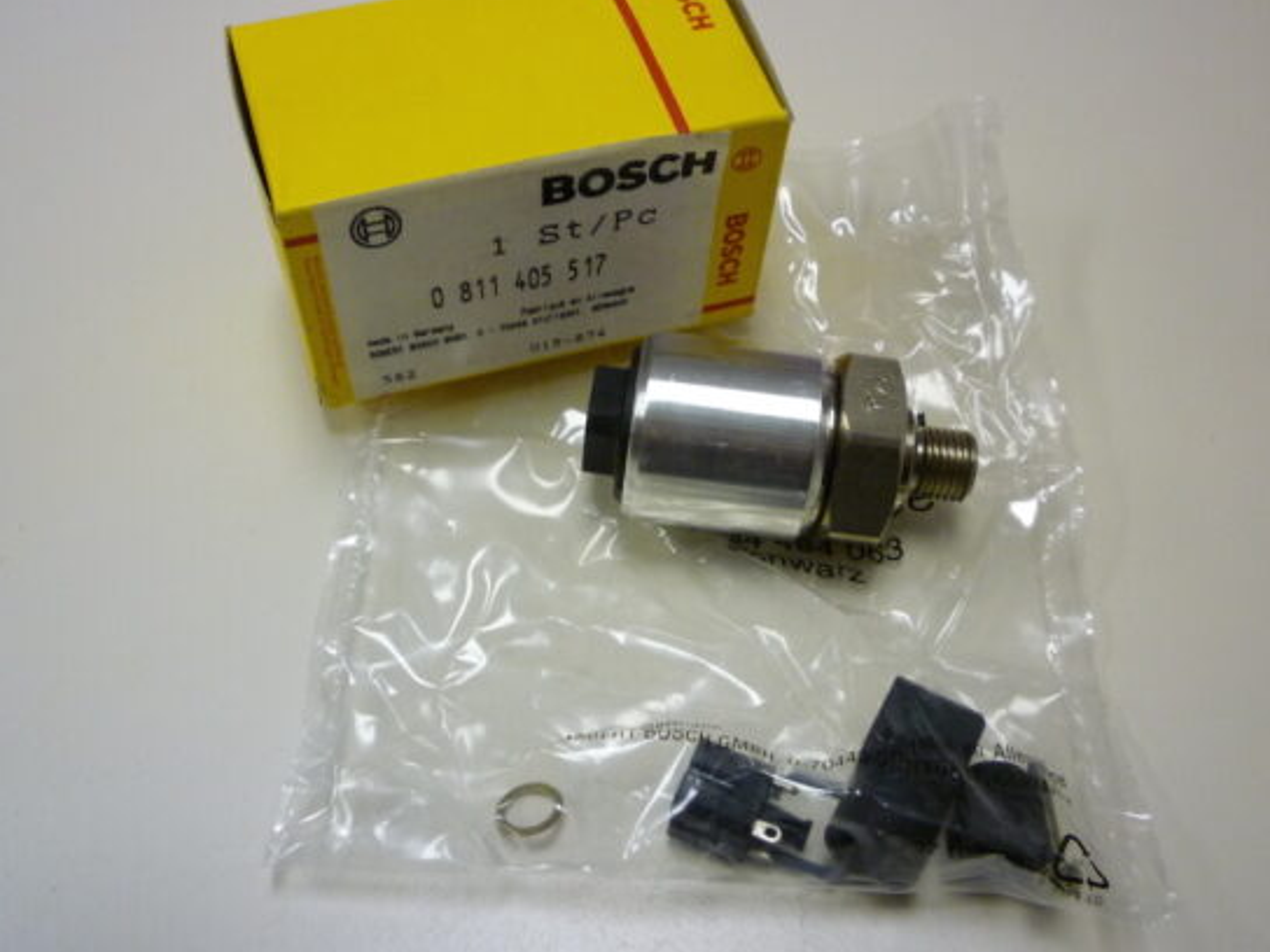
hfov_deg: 56.8
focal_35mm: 32
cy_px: 450
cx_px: 644
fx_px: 1174
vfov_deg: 44.1
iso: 250
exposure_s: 1/30
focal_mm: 5.2
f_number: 3.3
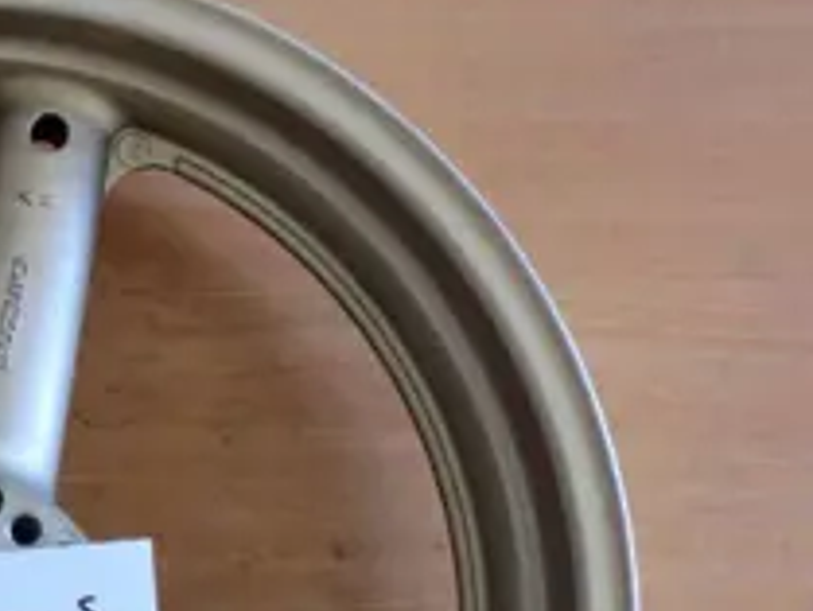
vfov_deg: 22.6
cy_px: 642
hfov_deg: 28.0
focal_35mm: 62
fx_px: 1457
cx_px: -113
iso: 80
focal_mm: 4.9
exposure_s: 1/60
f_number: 3.2
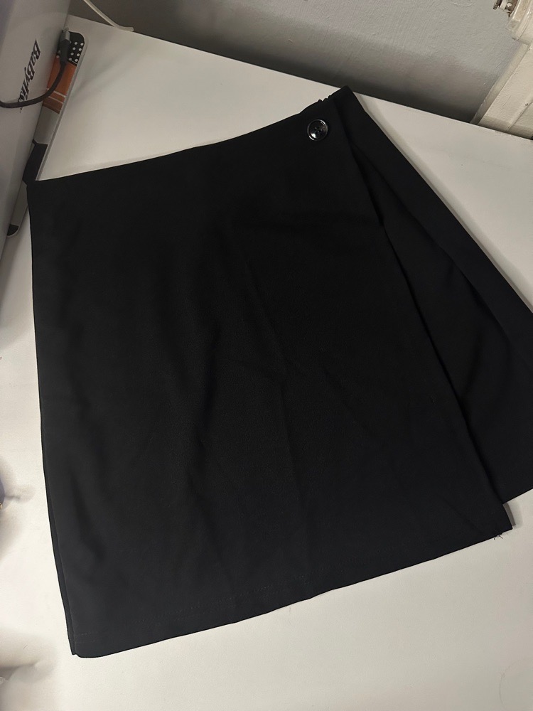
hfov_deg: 56.8
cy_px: 356
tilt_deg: -81.0
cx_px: 266
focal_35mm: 24
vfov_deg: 71.6
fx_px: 493
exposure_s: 1/60
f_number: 1.78
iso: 400
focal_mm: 6.86
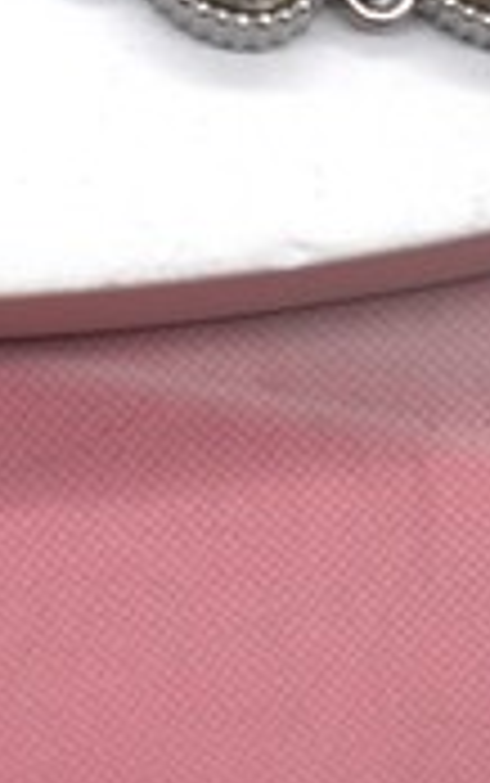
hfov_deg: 4.9
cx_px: 342
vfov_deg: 7.6
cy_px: -477
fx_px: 5759
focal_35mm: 270
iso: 250
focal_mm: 38
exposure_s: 1/250
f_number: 8
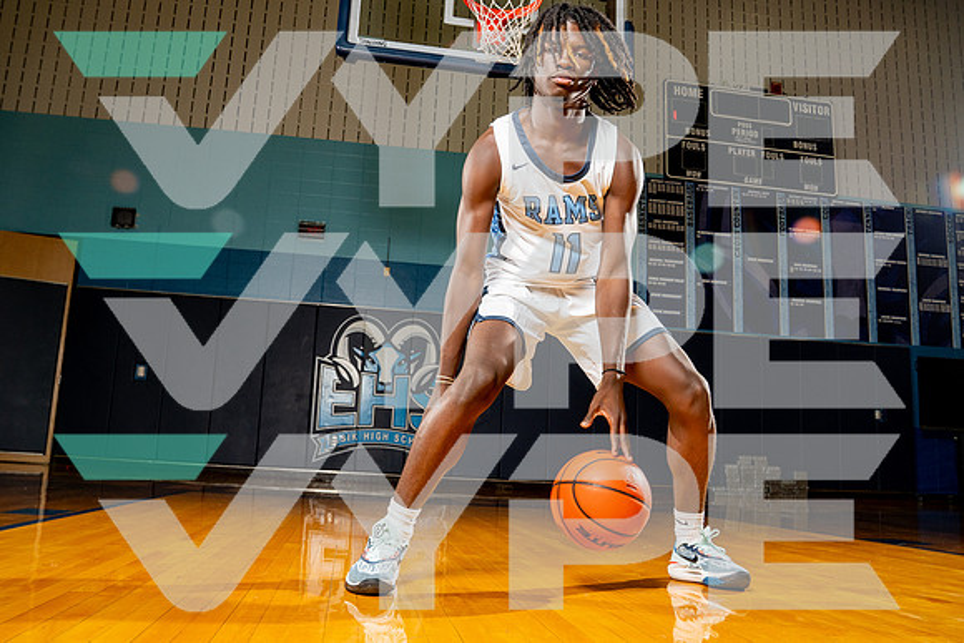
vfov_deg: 45.8
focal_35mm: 28
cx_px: 477
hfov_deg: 64.7
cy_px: 319
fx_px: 761
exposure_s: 1/250
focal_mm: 24
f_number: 8
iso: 500
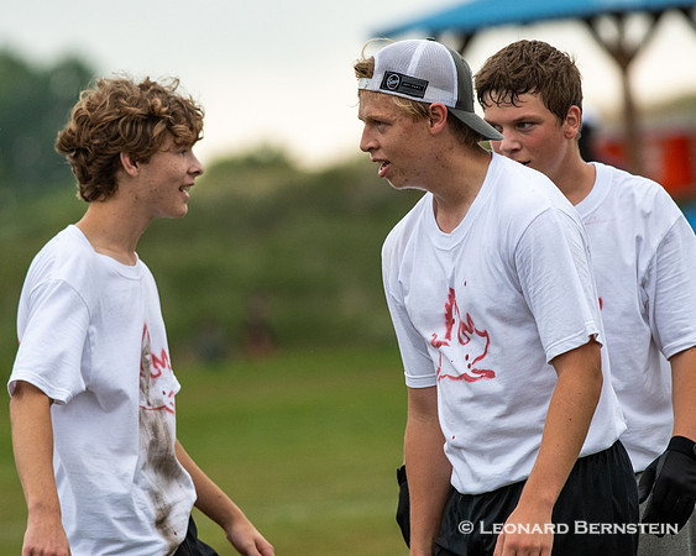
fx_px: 10436
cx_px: 297
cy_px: 278
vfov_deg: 3.1
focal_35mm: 507
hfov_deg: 3.8
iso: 1600
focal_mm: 300
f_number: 5.6
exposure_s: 1/1600
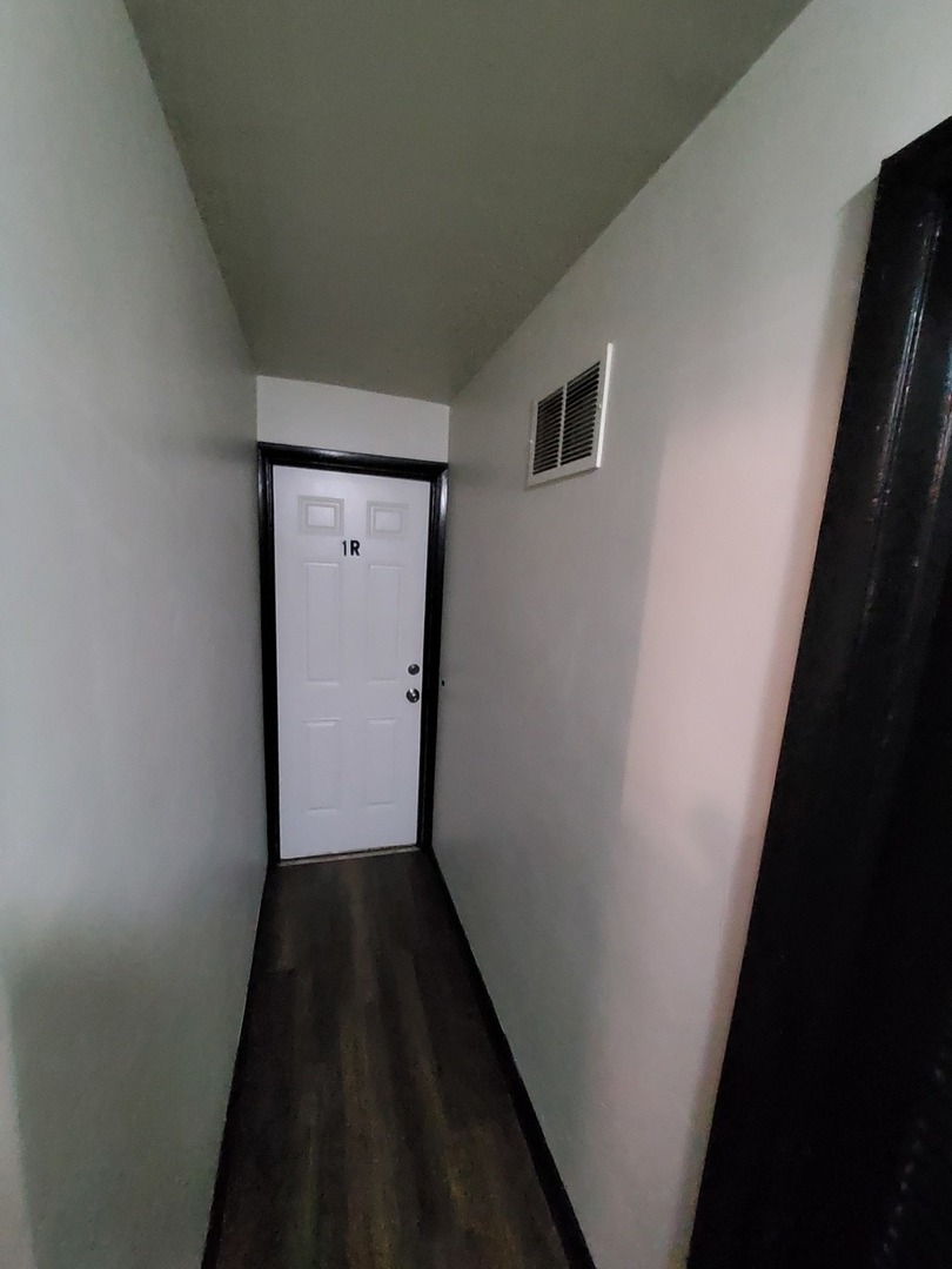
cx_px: 476
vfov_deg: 106.2
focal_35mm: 13
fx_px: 477
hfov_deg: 89.9
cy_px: 634
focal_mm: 1.13
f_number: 2.2
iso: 1250
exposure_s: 1/10
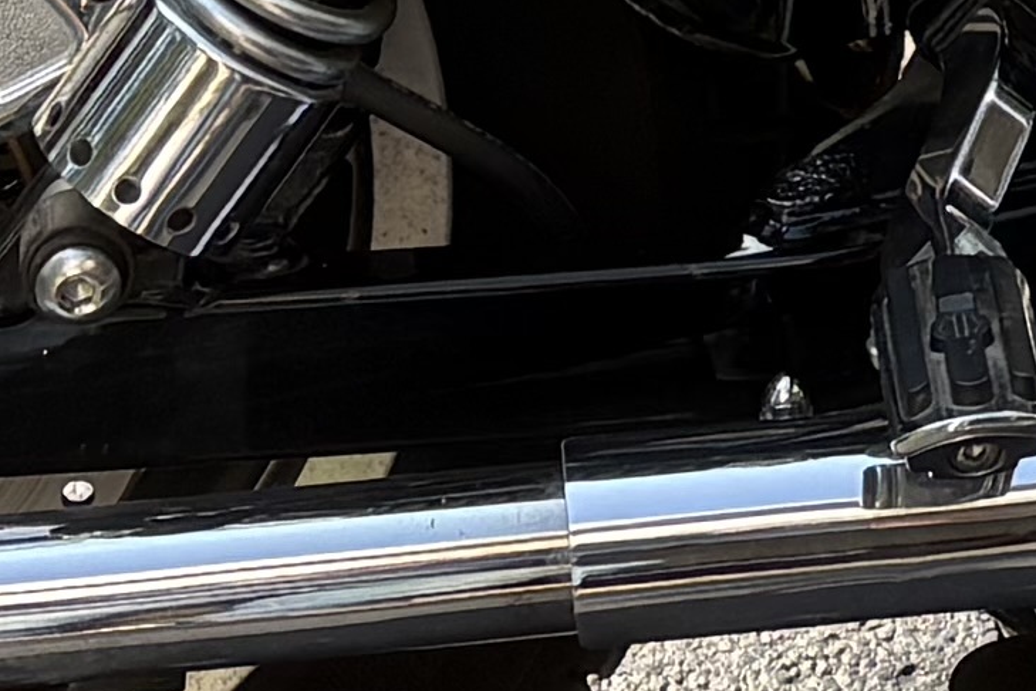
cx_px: 1556
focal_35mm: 212
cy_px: -941
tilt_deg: -29.7
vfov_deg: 6.2
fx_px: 6100
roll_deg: -6.2
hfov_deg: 9.4
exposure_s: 1/591
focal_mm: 5.96
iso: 50
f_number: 1.6
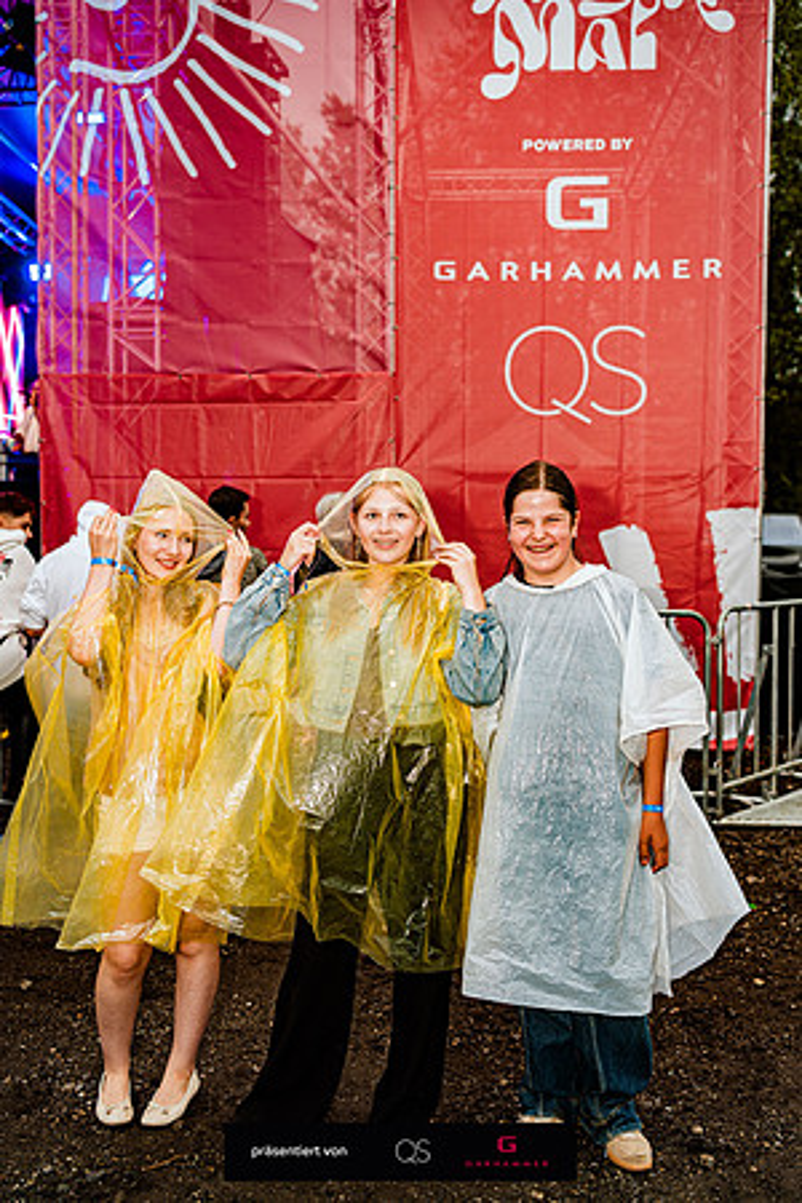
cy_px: 602
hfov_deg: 37.9
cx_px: 401
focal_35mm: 35
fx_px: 1169
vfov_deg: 54.4
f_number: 2.8
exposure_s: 1/160
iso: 400
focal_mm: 35
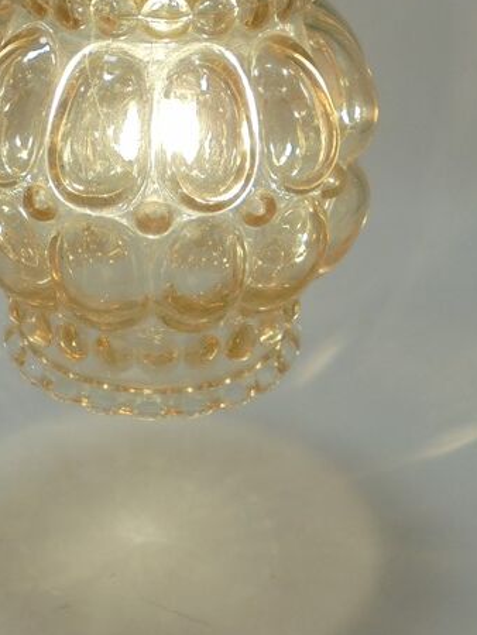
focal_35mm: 76
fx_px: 1395
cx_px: 157
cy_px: 282
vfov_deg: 25.6
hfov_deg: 19.3
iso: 100
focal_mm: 6.9
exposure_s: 1/250
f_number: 4.2
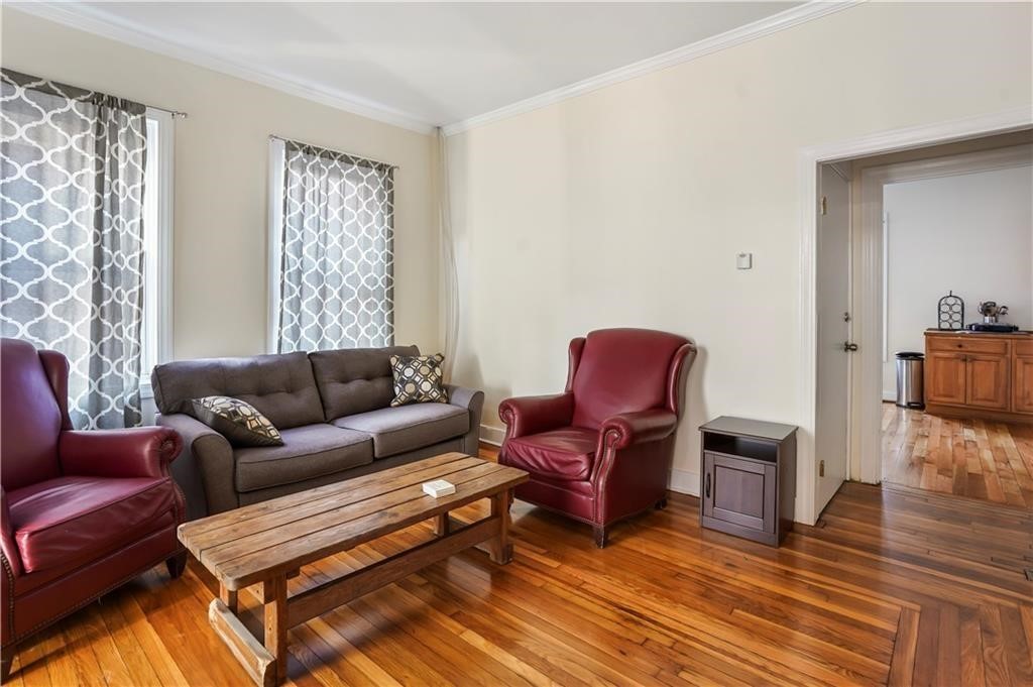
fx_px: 459
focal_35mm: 16
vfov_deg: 73.7
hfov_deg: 96.8
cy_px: 344
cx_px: 516
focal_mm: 16
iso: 200
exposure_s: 1.3
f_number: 7.1
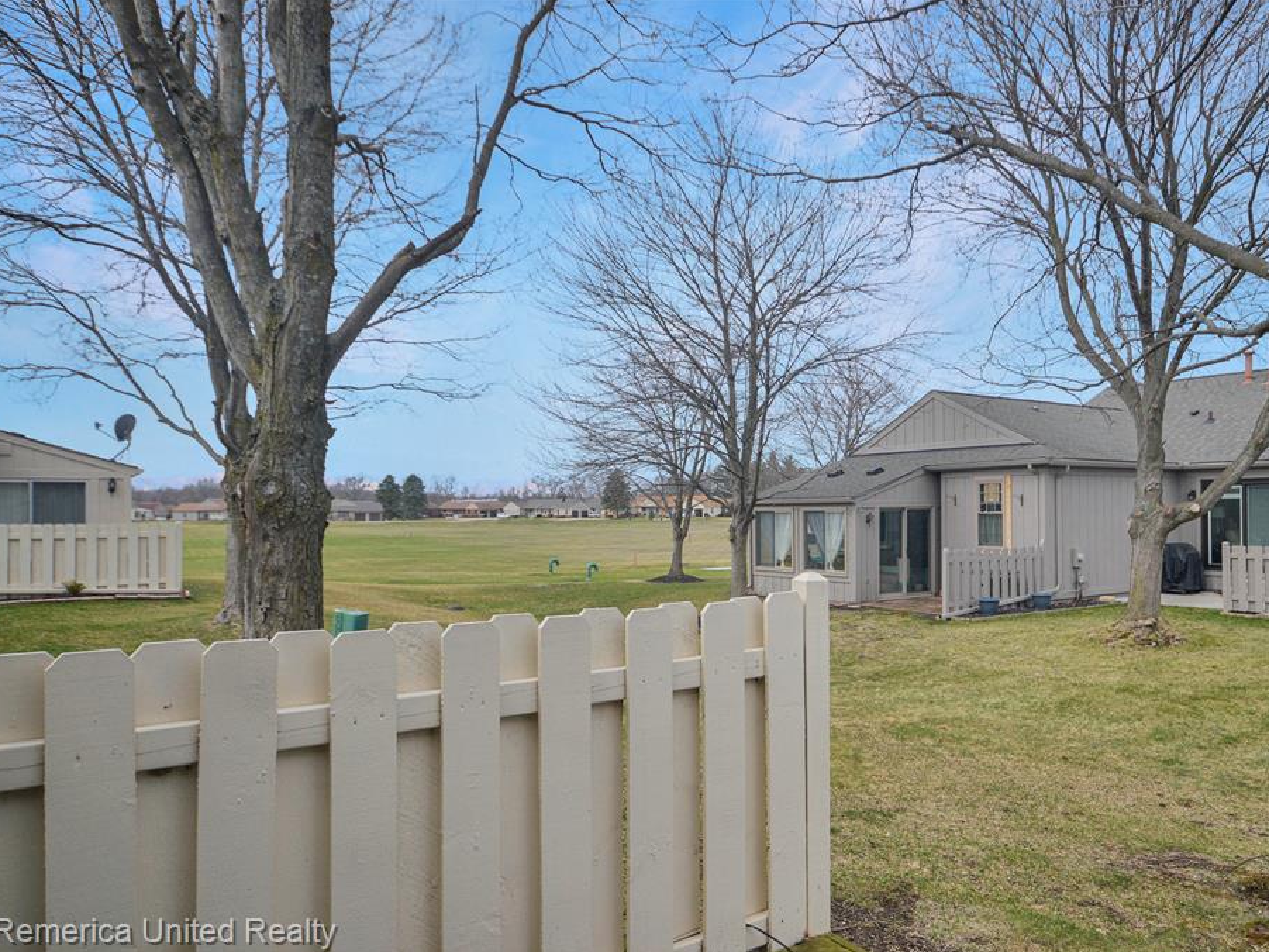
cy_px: 477
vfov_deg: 55.8
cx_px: 707
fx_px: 900
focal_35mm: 25
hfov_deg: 70.1
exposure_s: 1/400
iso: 200
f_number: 7.1
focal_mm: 15
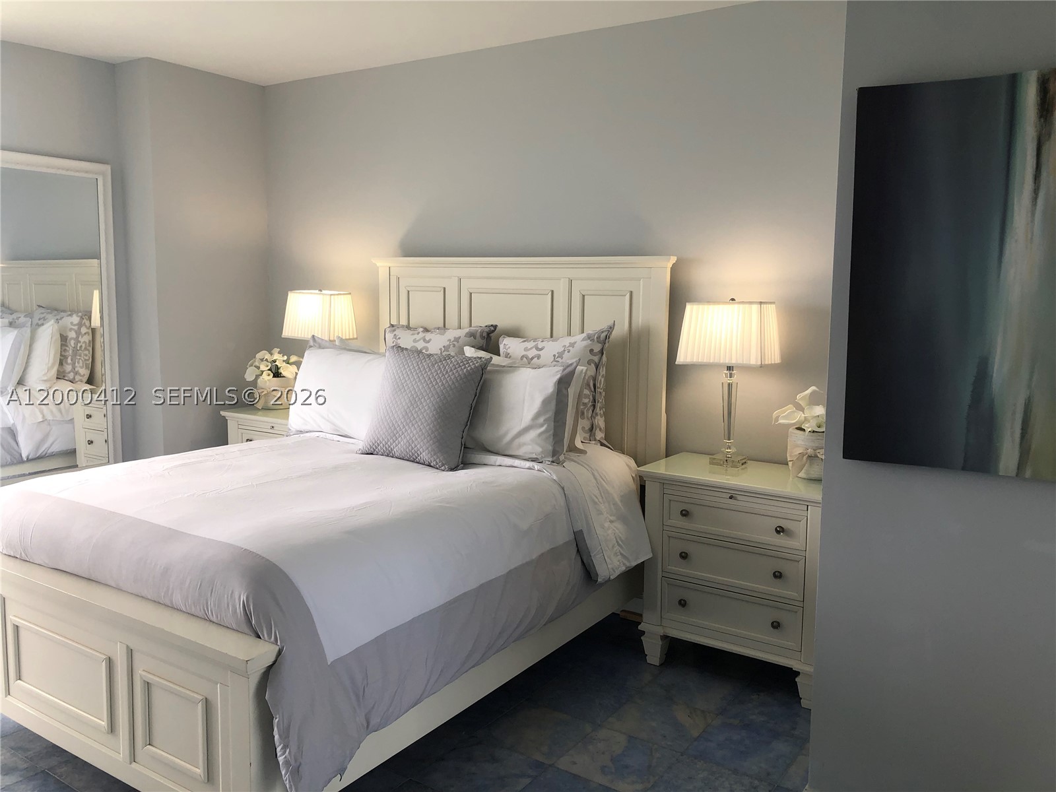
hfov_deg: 63.4
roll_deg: -0.6
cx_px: 528
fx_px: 854
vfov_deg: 49.7
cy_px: 396
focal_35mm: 28
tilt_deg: -7.2
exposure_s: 1/120
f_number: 1.8
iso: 40
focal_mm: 3.99
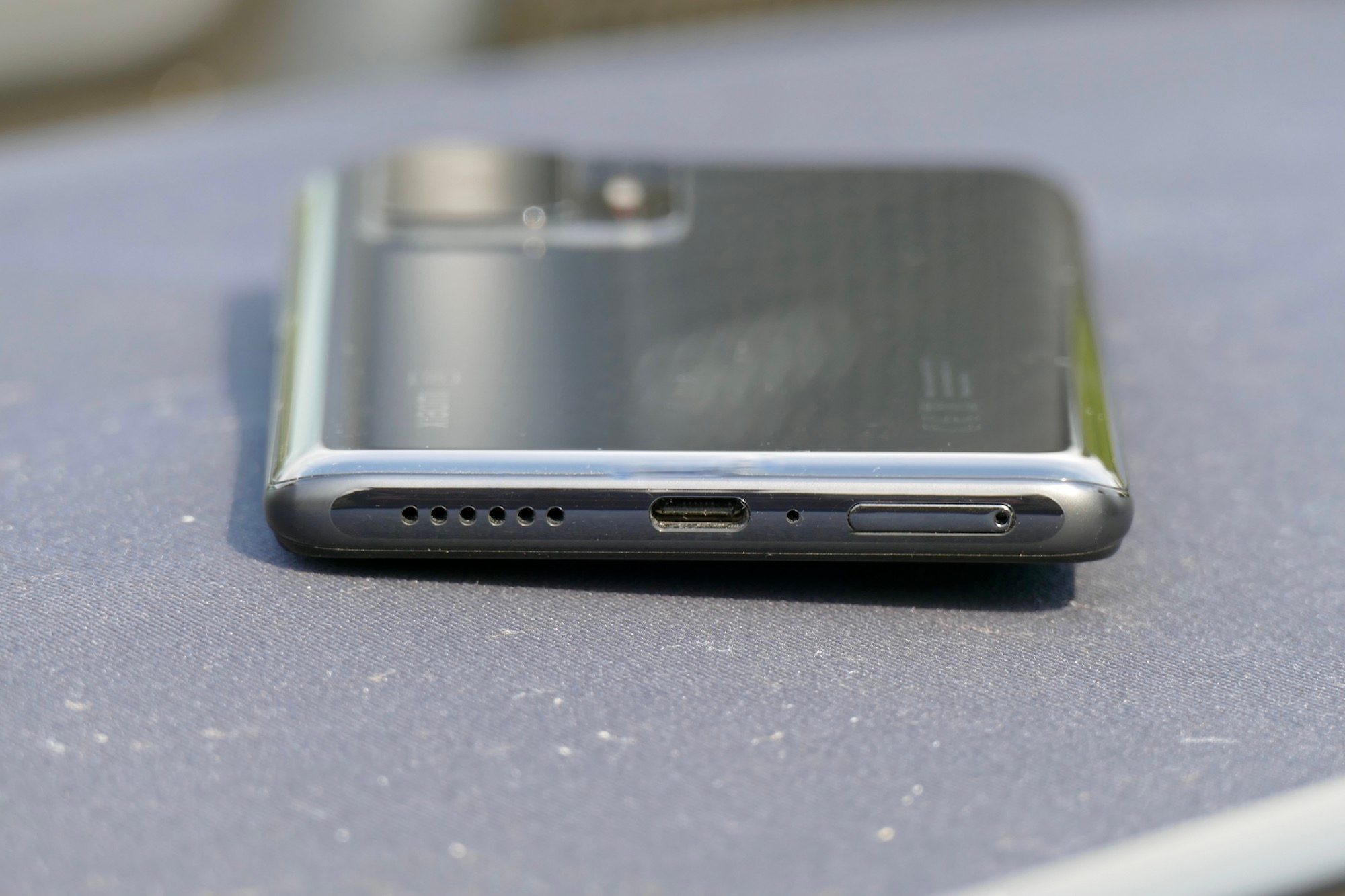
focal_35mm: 398
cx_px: 672
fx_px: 14867
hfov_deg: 5.2
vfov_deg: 3.5
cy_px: 448
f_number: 4.5
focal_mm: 145.09
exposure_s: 1/250
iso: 125
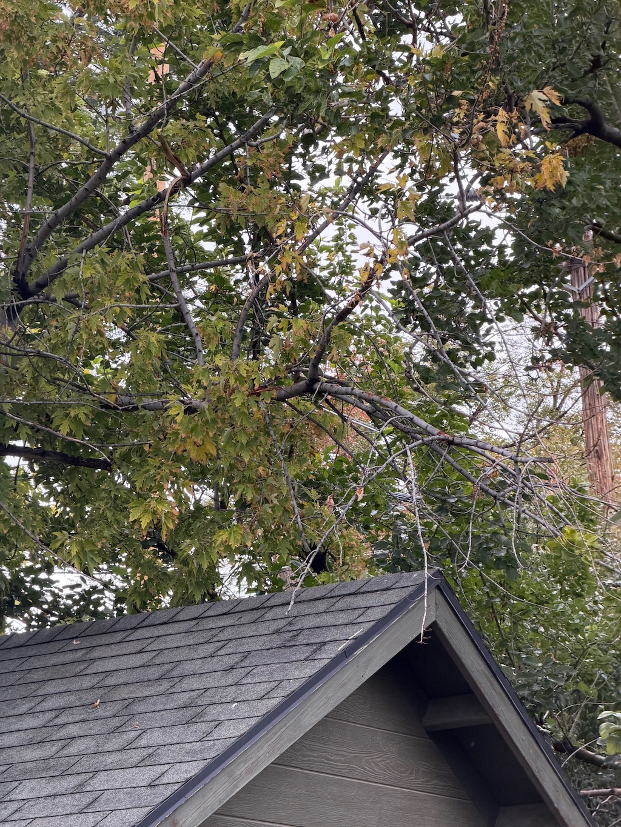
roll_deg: -0.6
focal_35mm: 100
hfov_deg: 14.8
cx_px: 310
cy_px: 414
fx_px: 2392
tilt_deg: +16.0
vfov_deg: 19.6
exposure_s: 1/121
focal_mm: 16.89
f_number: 2.8
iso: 160
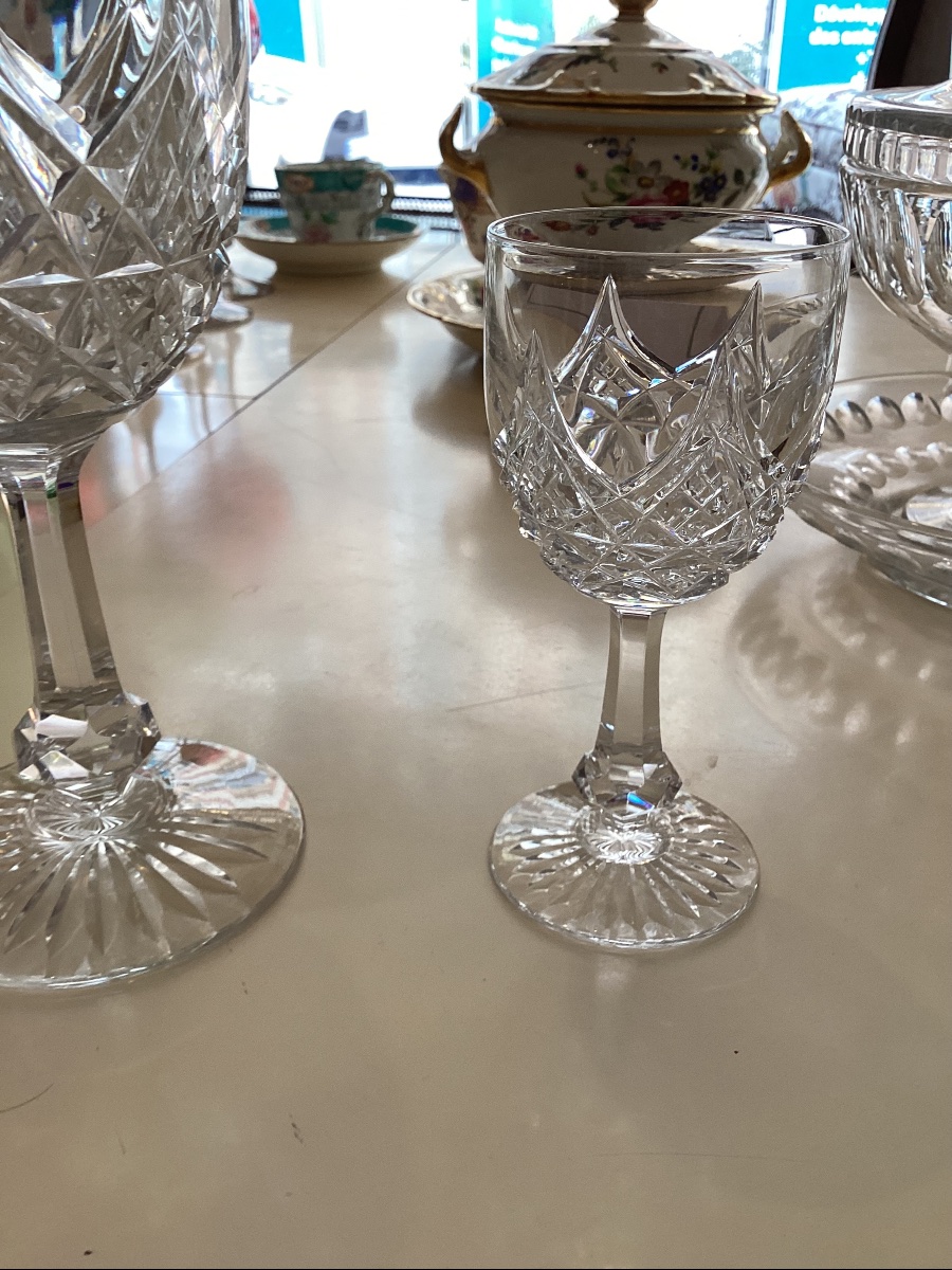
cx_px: 476
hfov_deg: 45.4
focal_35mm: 31
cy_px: 635
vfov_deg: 58.4
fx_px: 1137
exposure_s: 1/50
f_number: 2.4
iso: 64
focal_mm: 3.3
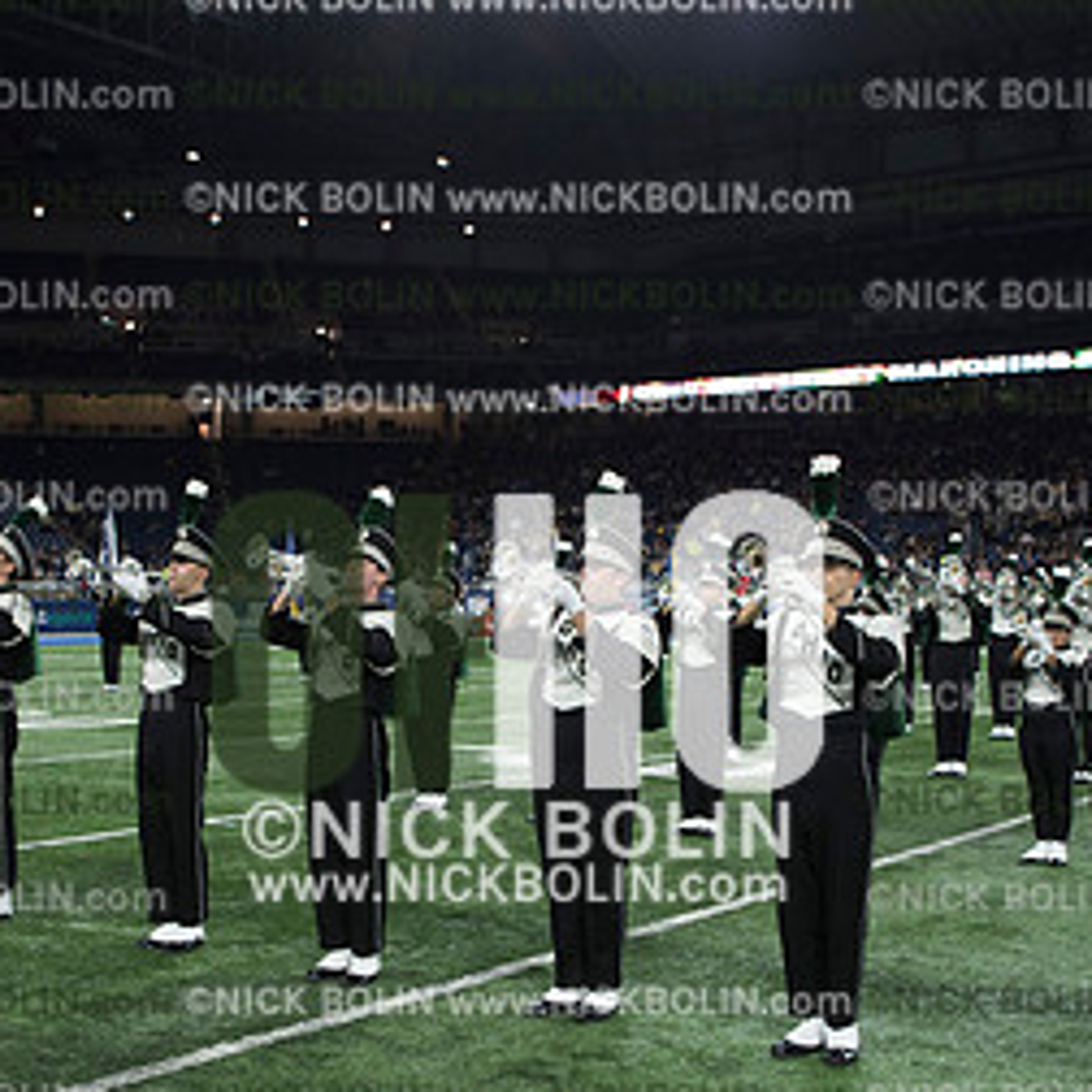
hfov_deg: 36.0
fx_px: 1677
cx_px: 516
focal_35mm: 47
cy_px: 700
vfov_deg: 35.8
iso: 1250
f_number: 2.8
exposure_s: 1/1250
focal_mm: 24
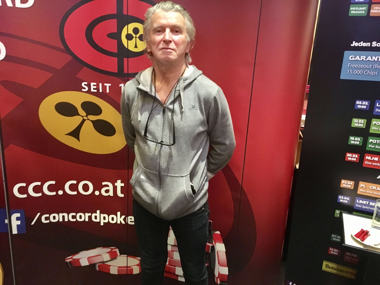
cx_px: 190
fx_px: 318
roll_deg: -3.2
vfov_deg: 48.2
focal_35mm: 29
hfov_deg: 61.7
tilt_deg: -14.6
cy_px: 142
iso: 320
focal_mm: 4.15
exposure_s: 1/17
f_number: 2.2
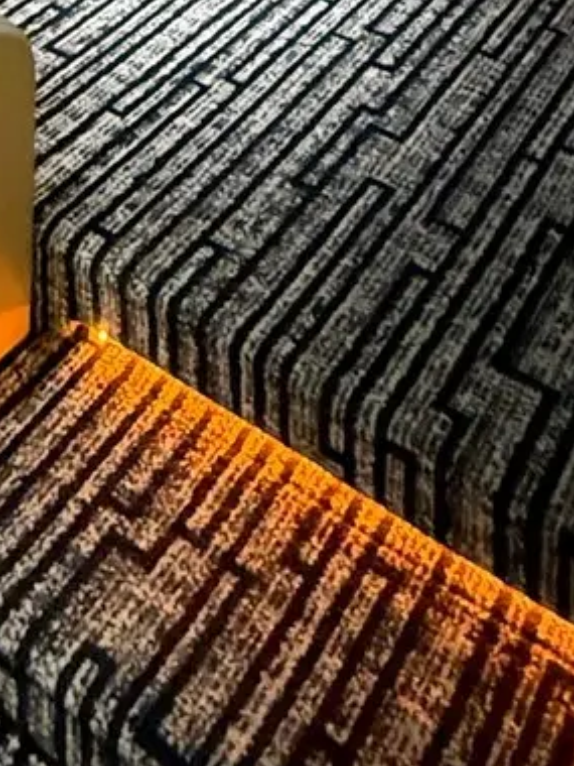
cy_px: -589
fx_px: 1304
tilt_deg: -5.4
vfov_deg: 21.8
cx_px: 139
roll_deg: -0.3
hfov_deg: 24.5
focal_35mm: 59
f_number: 2.2
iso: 1250
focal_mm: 2.22
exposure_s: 1/30
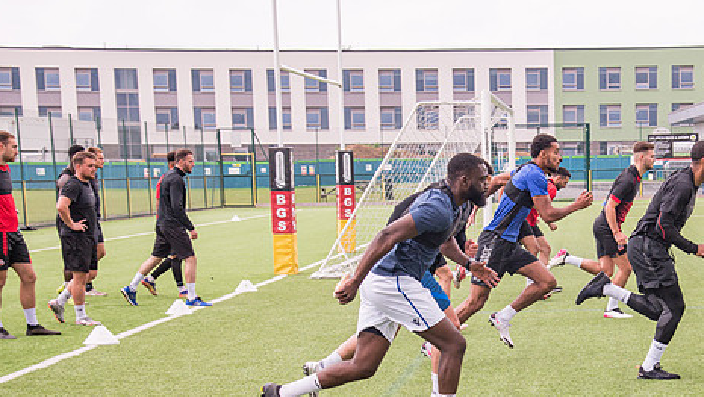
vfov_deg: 14.0
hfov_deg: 24.4
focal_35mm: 86
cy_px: 355
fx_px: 1606
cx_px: 538
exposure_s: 1/640
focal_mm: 48
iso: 400
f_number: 5
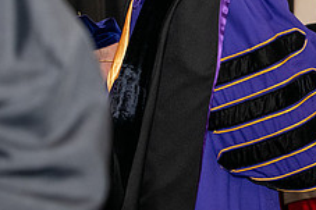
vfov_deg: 7.6
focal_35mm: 179
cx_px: 380
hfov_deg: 11.3
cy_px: -12
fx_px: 1570
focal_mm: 70
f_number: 5
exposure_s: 1/200
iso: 2500
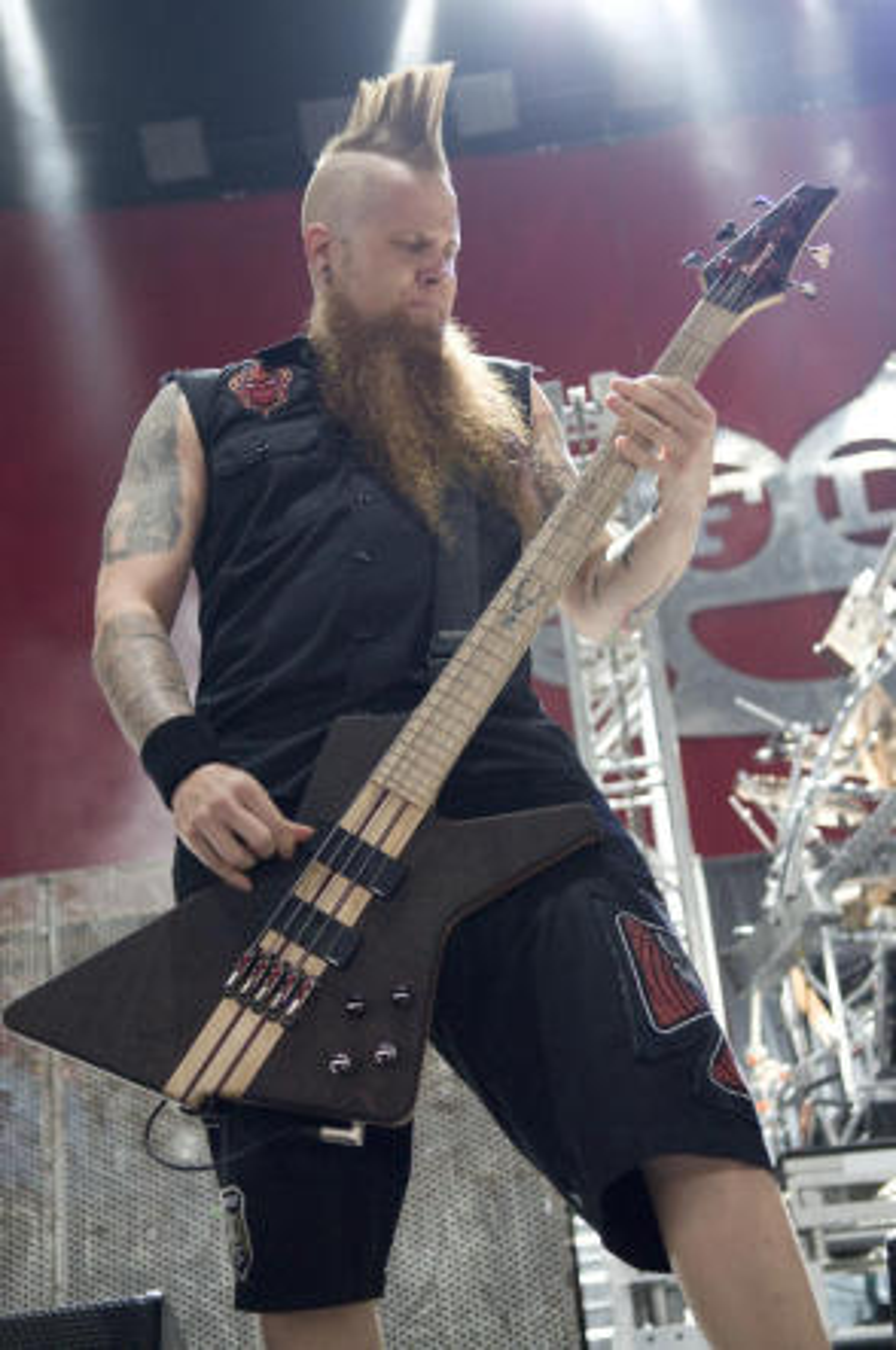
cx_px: 448
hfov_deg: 25.7
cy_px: 675
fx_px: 1966
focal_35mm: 52
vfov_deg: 37.9
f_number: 2.8
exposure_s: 1/200
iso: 1000
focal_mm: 35
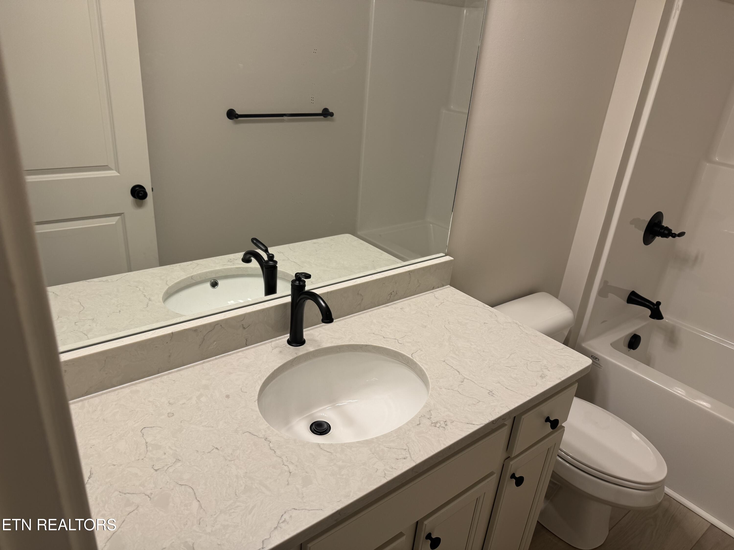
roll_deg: -5.8
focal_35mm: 24
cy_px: 275
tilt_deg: -24.4
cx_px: 367
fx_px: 509
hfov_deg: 71.6
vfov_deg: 56.8
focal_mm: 6.76
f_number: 1.78
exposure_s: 1/120
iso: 80
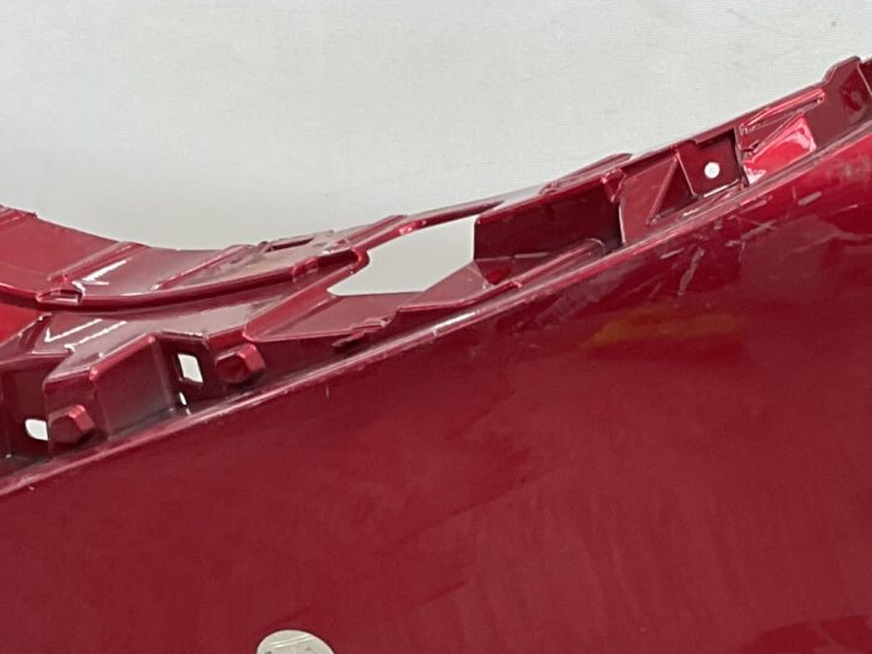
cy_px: 697
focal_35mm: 104
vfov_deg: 14.0
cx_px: 501
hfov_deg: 18.9
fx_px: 2619
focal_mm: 3
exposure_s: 1/120
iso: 32
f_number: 1.8
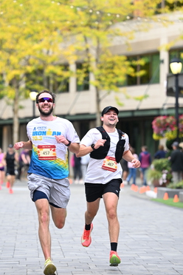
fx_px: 1464
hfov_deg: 7.2
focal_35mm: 192
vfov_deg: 10.7
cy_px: 122
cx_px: 69
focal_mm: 130
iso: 1000
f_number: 2.8
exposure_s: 1/2000
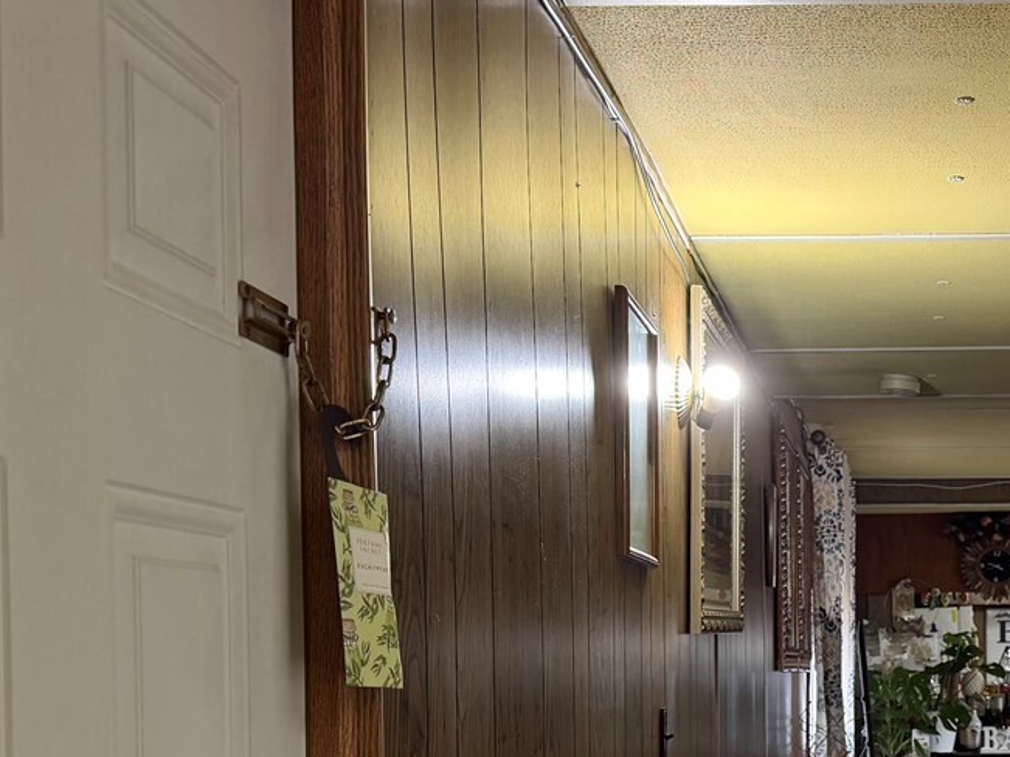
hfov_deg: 31.2
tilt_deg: -1.4
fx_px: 1721
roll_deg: +0.6
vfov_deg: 24.0
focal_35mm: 59
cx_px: 912
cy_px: 704
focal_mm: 6.76
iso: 160
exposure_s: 1/60
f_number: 1.78
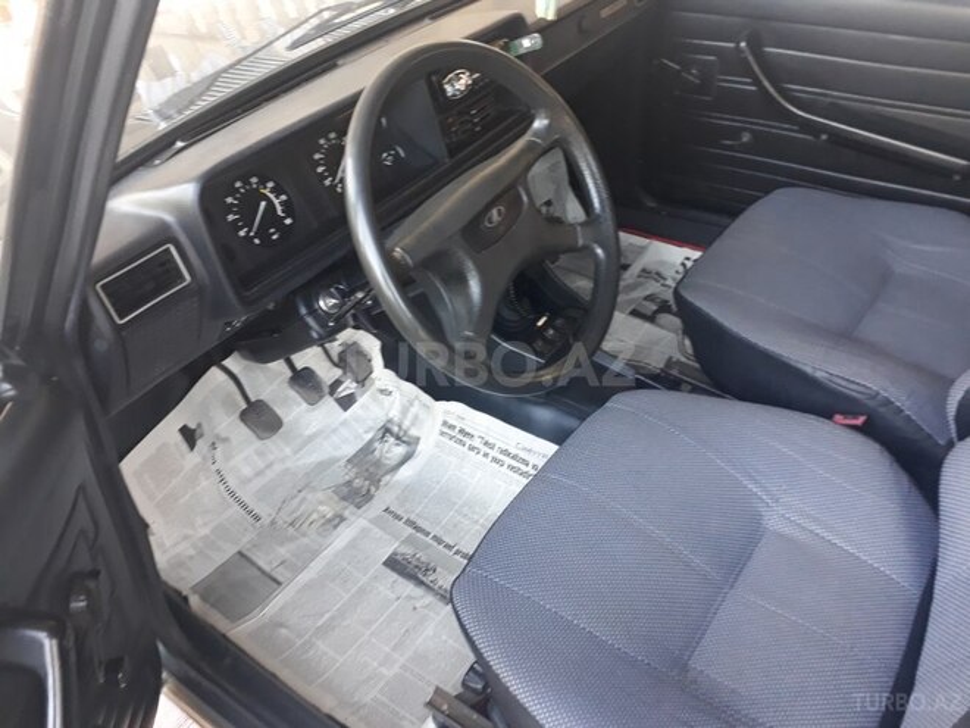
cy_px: 364
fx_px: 757
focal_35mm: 27
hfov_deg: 65.3
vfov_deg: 51.4
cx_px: 485
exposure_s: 1/33
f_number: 1.9
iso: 160
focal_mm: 3.6
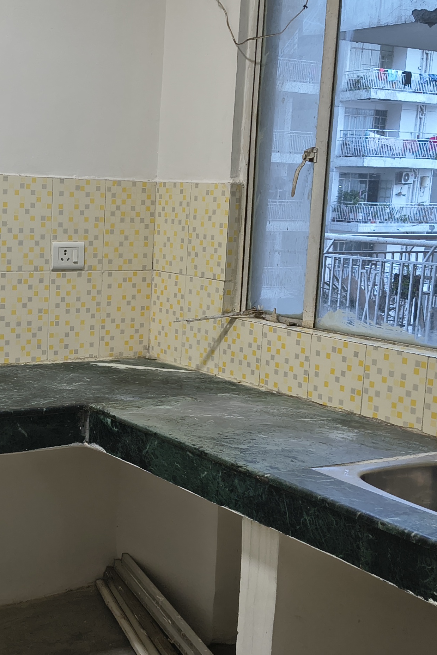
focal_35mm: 55
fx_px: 1002
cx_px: 59
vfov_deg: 36.2
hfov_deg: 24.0
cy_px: 378
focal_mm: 5.56
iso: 805
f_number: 1.8
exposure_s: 1/100
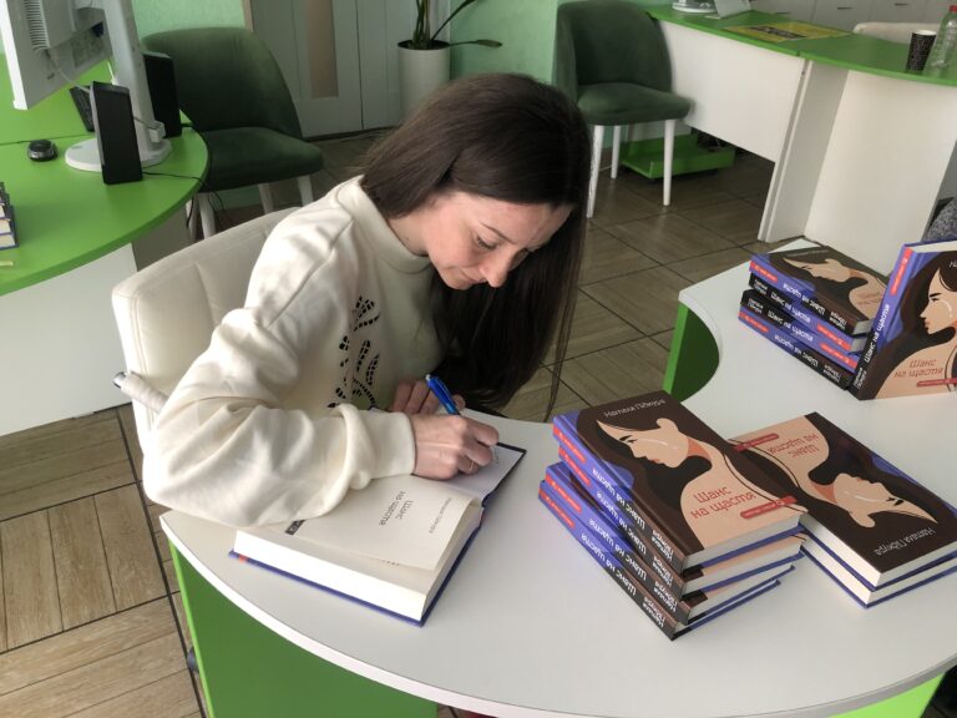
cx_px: 478
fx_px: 774
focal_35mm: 28
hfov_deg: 63.4
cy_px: 359
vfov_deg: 49.7
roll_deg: -1.9
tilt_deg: -34.0
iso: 40
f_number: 1.8
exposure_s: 1/24
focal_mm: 4
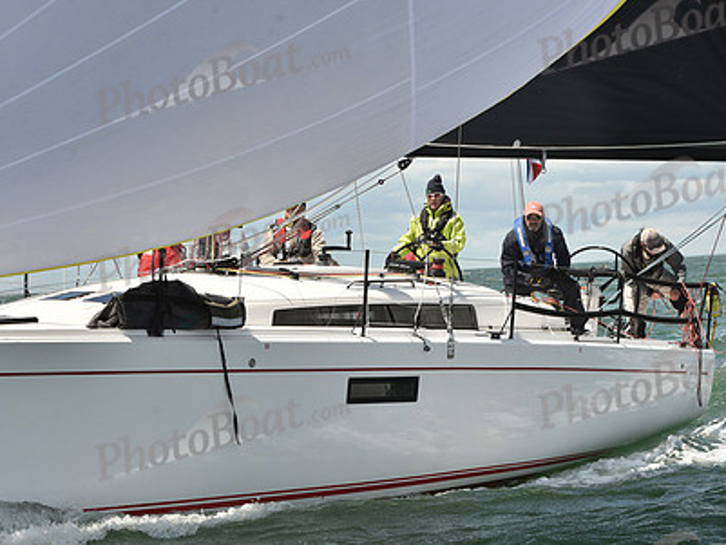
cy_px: 314
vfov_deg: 13.0
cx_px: 445
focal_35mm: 114
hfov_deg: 17.2
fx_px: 2392
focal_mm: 82
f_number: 10
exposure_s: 1/800
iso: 320
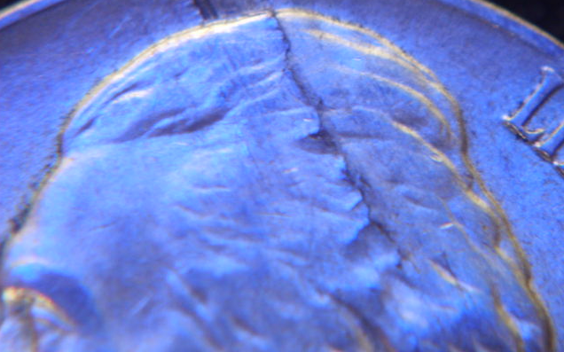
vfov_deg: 11.7
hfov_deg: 18.6
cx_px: 281
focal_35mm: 112
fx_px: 1721
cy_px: 160
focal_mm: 17.4
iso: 140
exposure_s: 1/4
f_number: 4.9
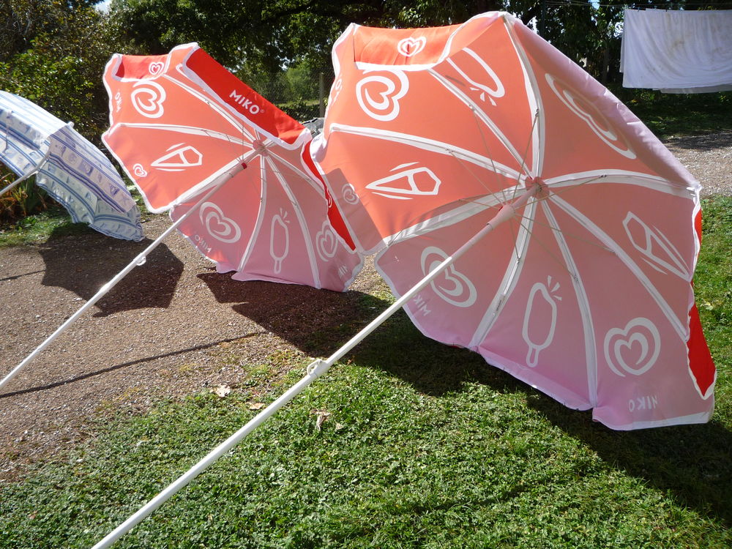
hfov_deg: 60.0
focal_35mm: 30
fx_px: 634
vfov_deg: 46.8
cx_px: 366
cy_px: 274
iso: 100
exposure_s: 1/400
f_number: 4.5
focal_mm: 5.2
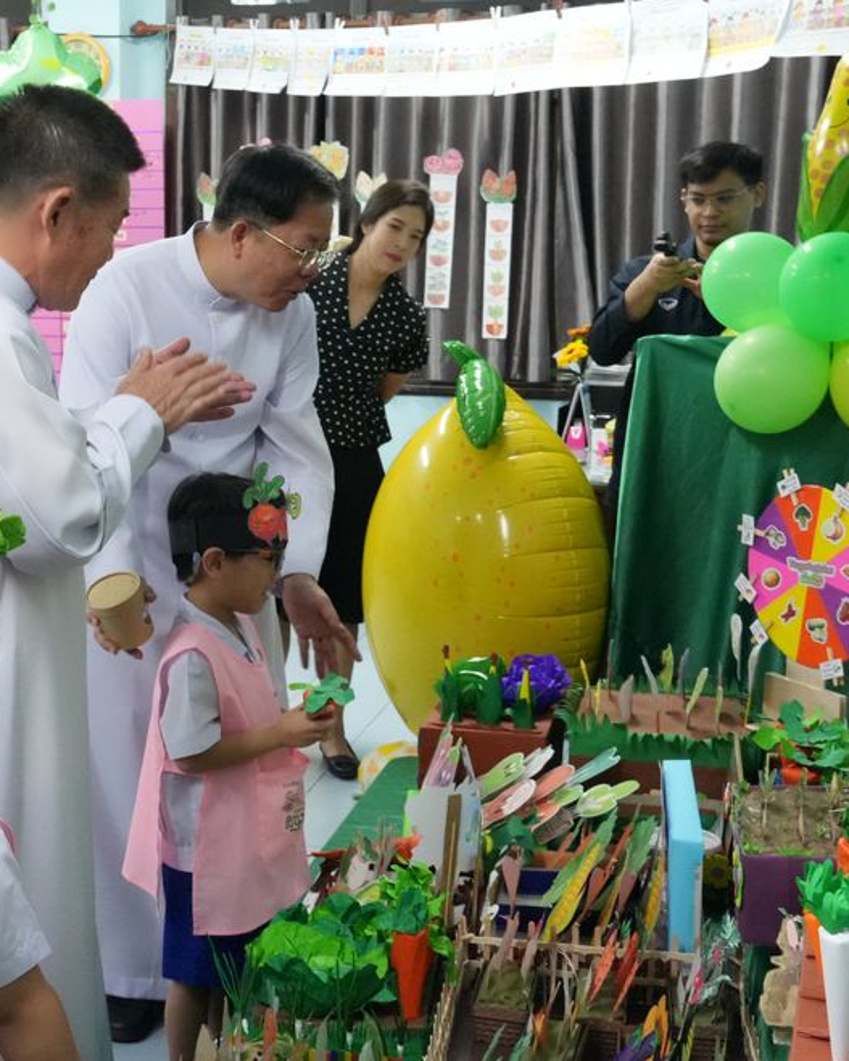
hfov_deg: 26.2
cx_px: 292
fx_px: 1813
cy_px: 532
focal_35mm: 58
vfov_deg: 32.6
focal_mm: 27
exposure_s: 1/125
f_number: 7.1
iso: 8000
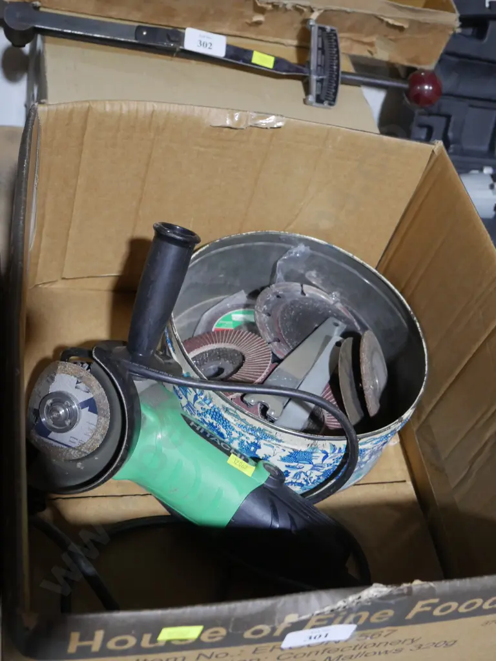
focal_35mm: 46
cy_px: 330
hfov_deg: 31.5
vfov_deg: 41.2
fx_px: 879
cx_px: 248
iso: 1250
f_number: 5.1
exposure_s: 1/60
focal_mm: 23
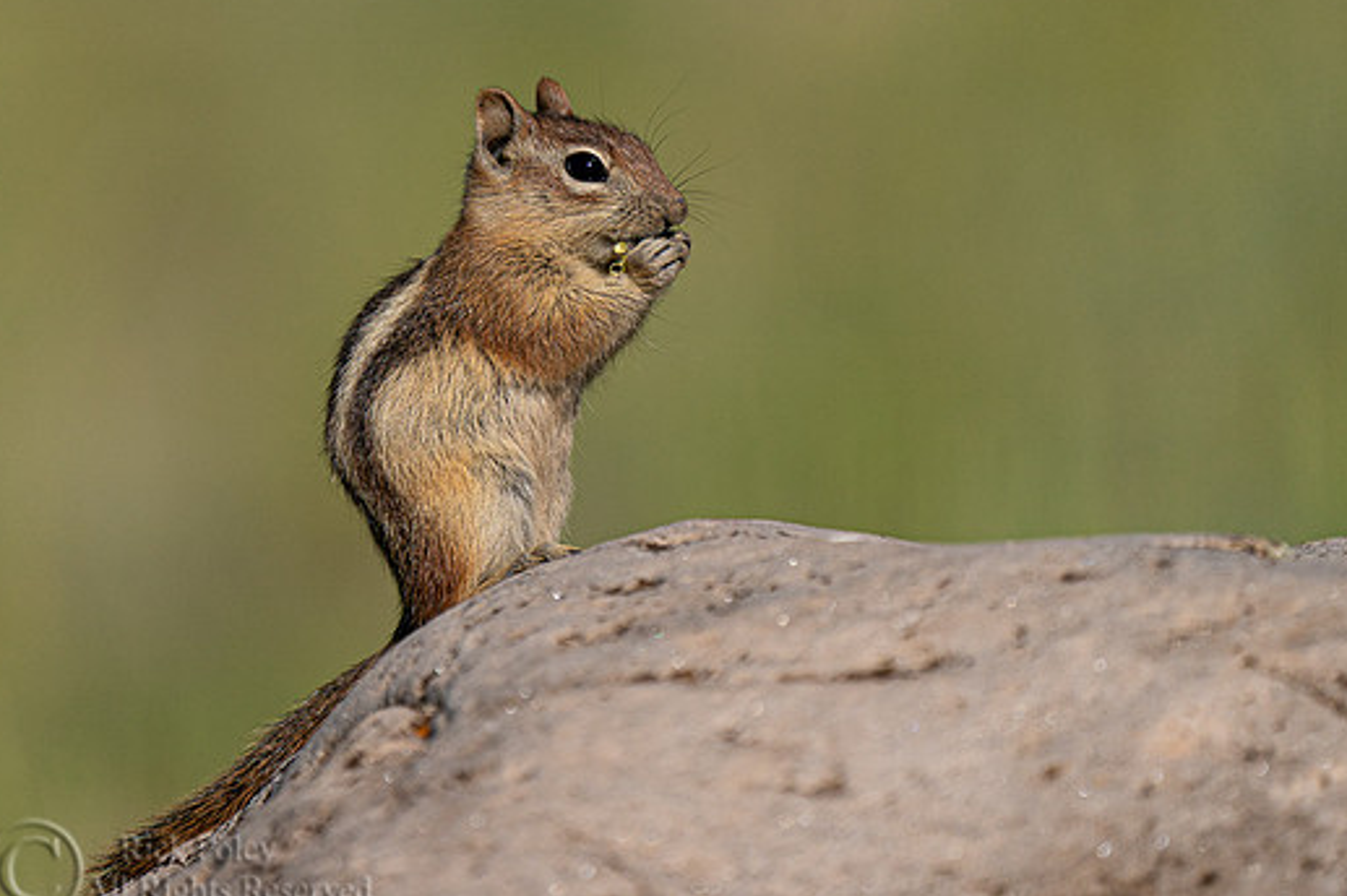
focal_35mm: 947
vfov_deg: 1.5
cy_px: 218
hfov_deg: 2.2
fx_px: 35410
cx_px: 455
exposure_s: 1/2500
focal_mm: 600
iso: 320
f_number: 6.3
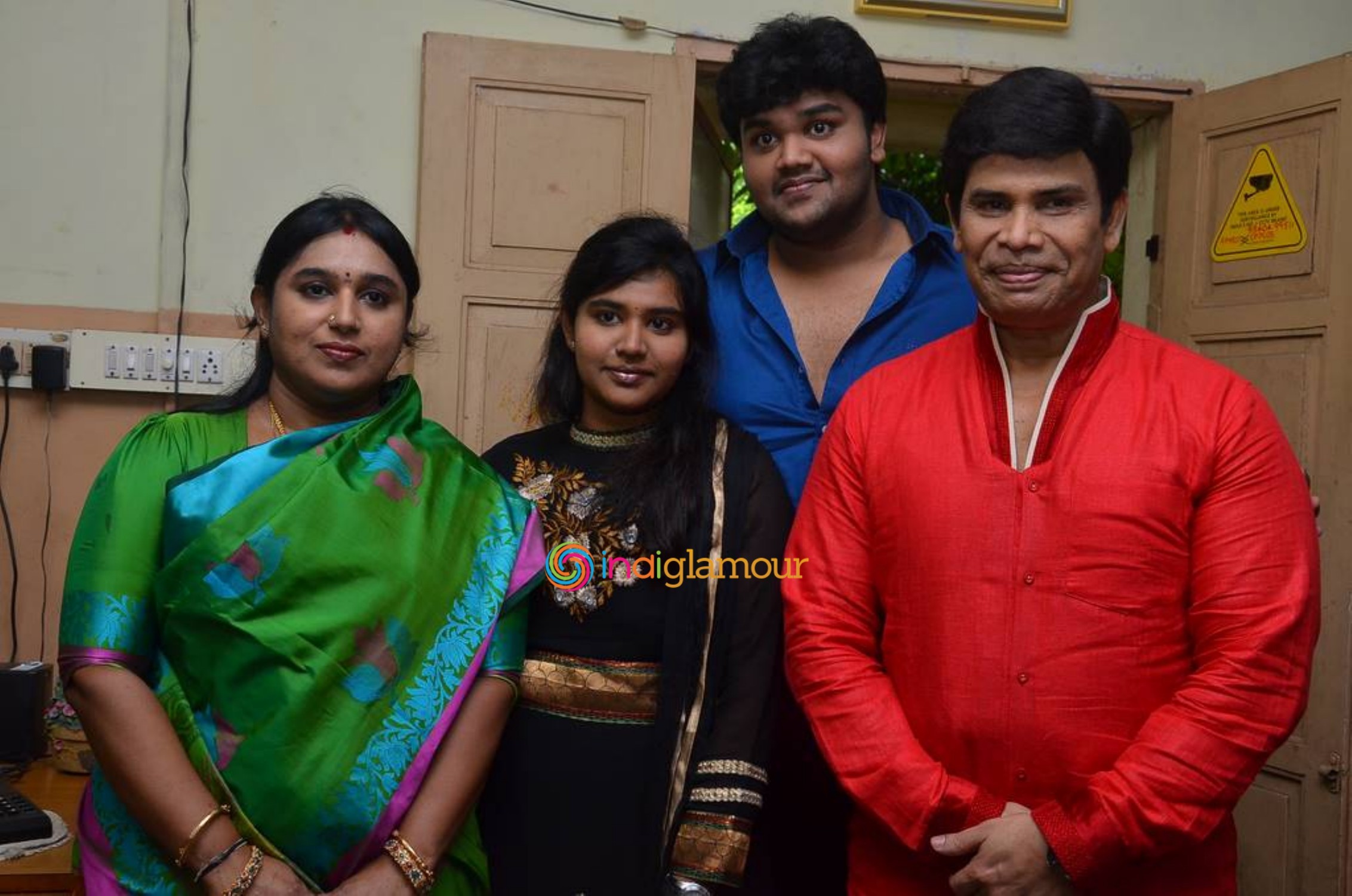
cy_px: 448
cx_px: 676
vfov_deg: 31.8
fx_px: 1574
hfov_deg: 46.5
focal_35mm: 42
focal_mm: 28
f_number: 7.1
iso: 800
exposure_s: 1/125
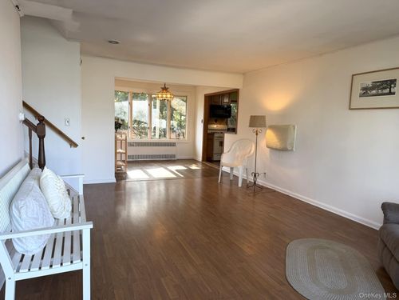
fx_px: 277
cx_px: 200
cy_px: 150
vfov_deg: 56.8
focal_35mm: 24
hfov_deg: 71.6
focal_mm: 6.76
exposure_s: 1/204
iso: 125
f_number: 1.78
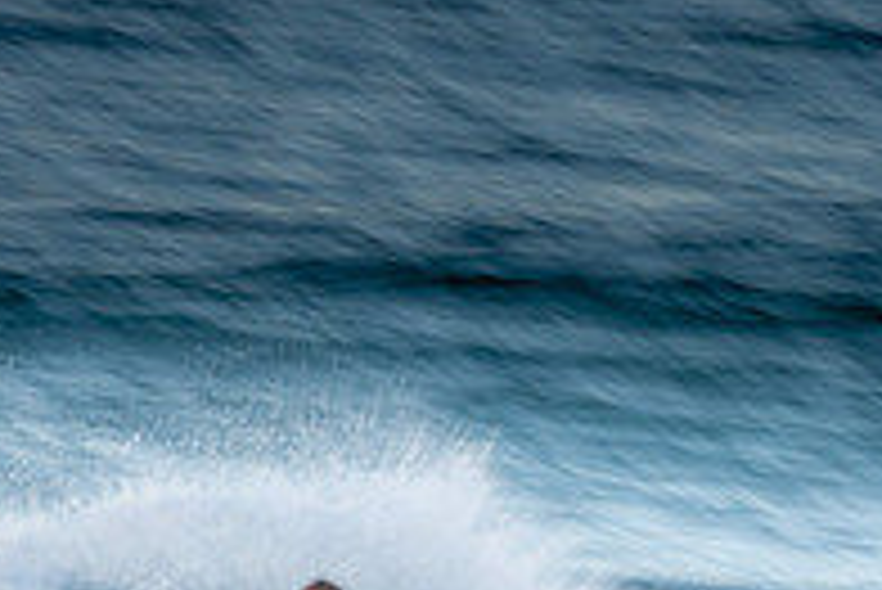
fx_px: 54428
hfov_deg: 0.9
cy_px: 817
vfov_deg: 0.6
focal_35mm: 2220
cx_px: 765
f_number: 16
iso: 100
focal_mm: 500
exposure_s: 1/20
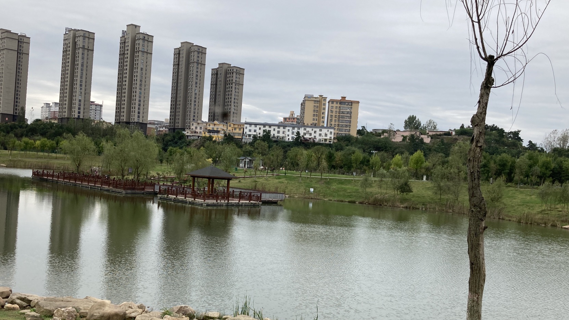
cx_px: 252
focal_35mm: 37
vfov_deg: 31.9
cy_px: 182
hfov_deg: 53.9
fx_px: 558
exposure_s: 1/1297
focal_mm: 3.99
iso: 20
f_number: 1.8
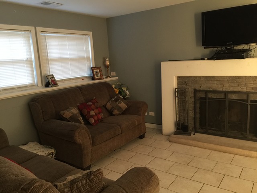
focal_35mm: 29
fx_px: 215
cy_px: 96
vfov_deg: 48.2
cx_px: 128
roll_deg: +3.9
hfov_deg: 61.7
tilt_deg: -9.1
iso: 125
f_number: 2.2
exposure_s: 1/10
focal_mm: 4.15
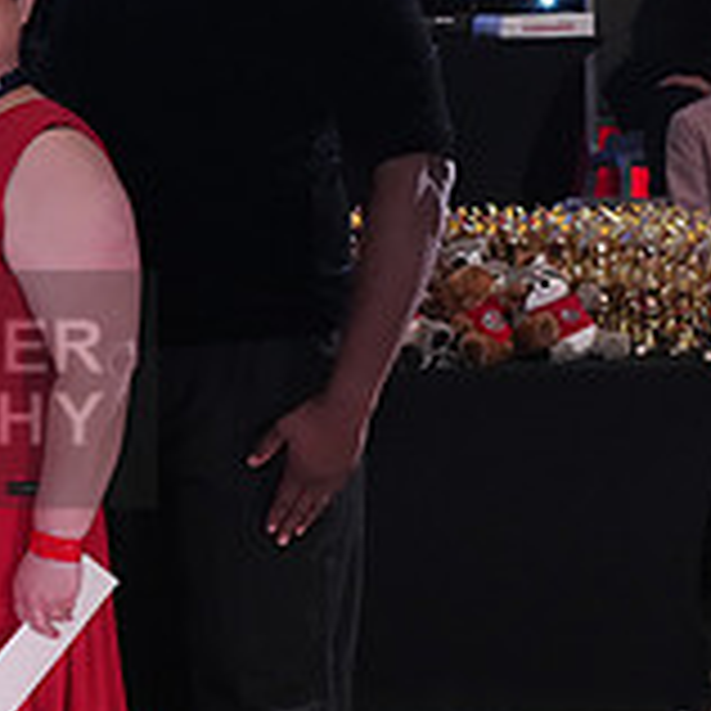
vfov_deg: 16.0
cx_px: -333
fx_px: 2533
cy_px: 389
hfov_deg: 14.9
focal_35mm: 109
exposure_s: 1/250
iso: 4000
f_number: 5.6
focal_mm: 35
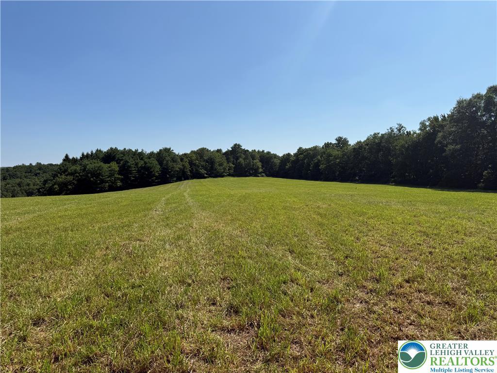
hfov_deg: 71.6
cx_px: 248
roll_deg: +1.4
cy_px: 186
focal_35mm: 24
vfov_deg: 56.8
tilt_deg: -1.0
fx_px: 345
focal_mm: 6.76
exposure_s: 1/7353
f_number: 1.78
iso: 80
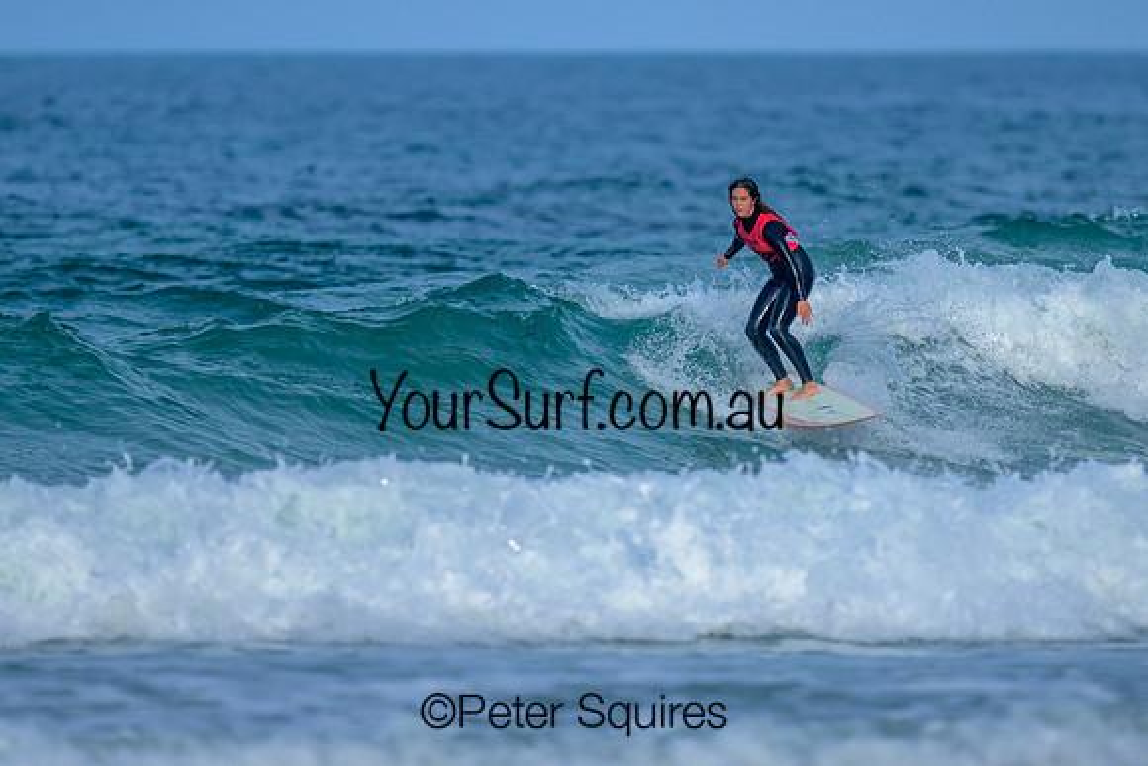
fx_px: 35083
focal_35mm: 1100
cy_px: 306
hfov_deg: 1.9
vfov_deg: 1.3
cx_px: 570
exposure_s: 1/2000
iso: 280
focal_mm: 800
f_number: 6.3
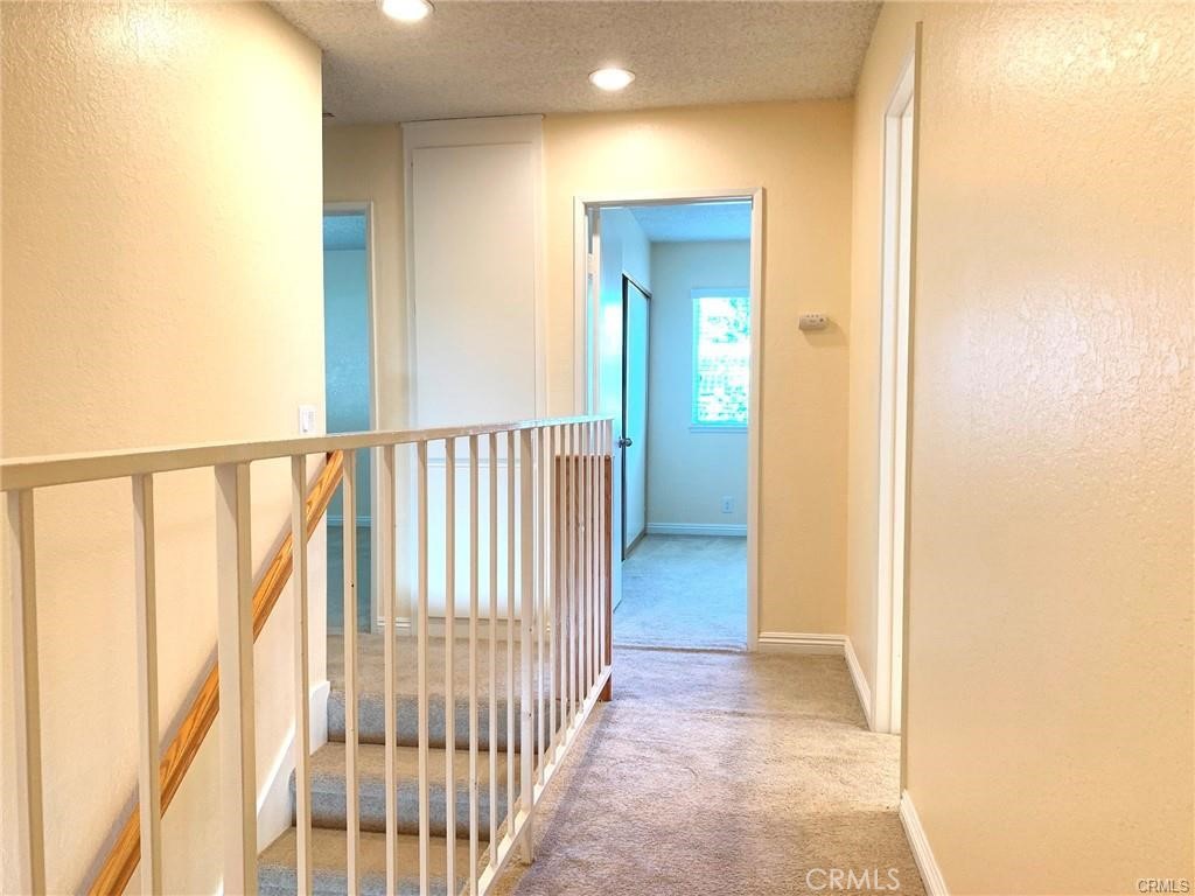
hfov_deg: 67.3
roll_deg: -0.1
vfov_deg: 53.1
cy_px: 448
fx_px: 898
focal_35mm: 26
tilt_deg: -3.1
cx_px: 598
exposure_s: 1/60
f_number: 1.8
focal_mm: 4.25
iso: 50
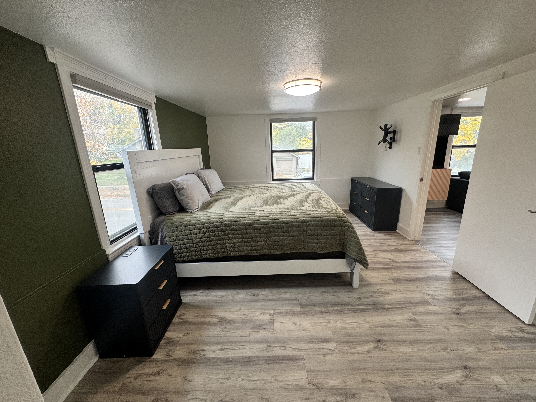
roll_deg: +1.2
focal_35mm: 14
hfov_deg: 102.1
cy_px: 201
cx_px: 268
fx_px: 217
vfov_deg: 85.7
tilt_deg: -14.7
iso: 125
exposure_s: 1/100
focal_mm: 2.22
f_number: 2.2
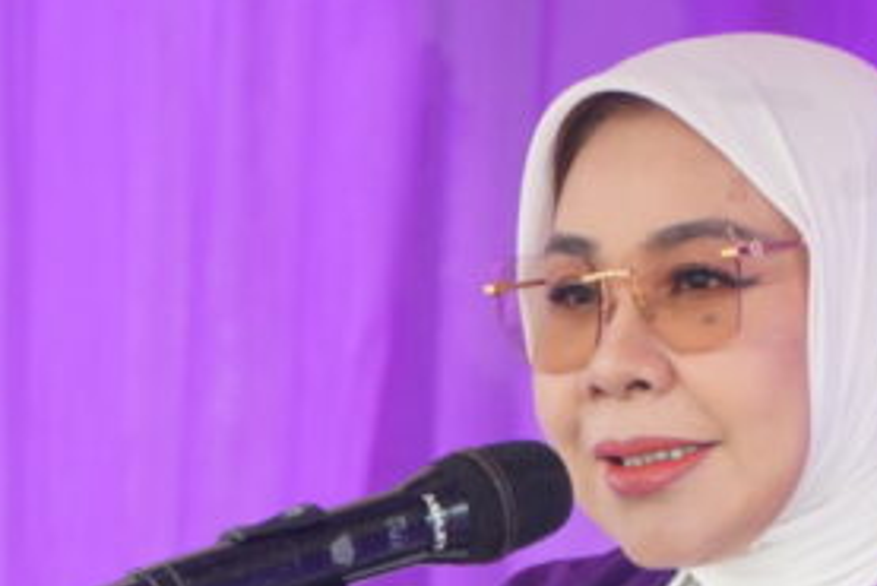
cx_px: 621
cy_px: 561
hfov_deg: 3.5
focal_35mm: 582
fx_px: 14181
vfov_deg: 2.4
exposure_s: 1/160
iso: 640
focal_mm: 105
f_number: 4.5
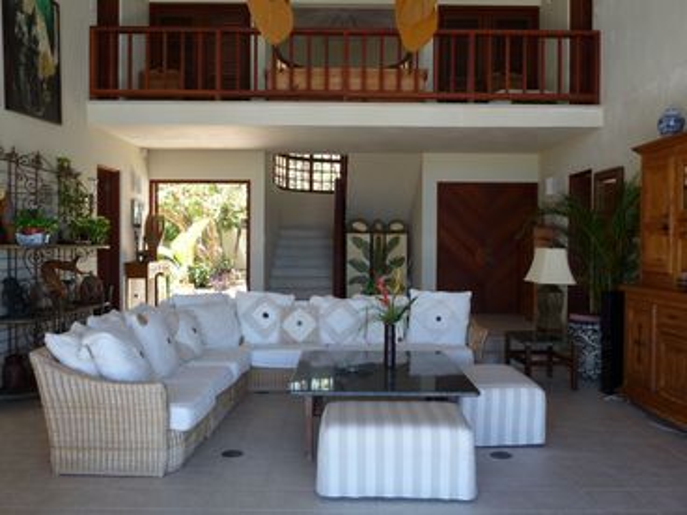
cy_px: 258
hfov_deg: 56.8
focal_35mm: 32
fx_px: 635
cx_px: 344
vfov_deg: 44.2
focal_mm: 5.3
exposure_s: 1/60
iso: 100
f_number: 3.5
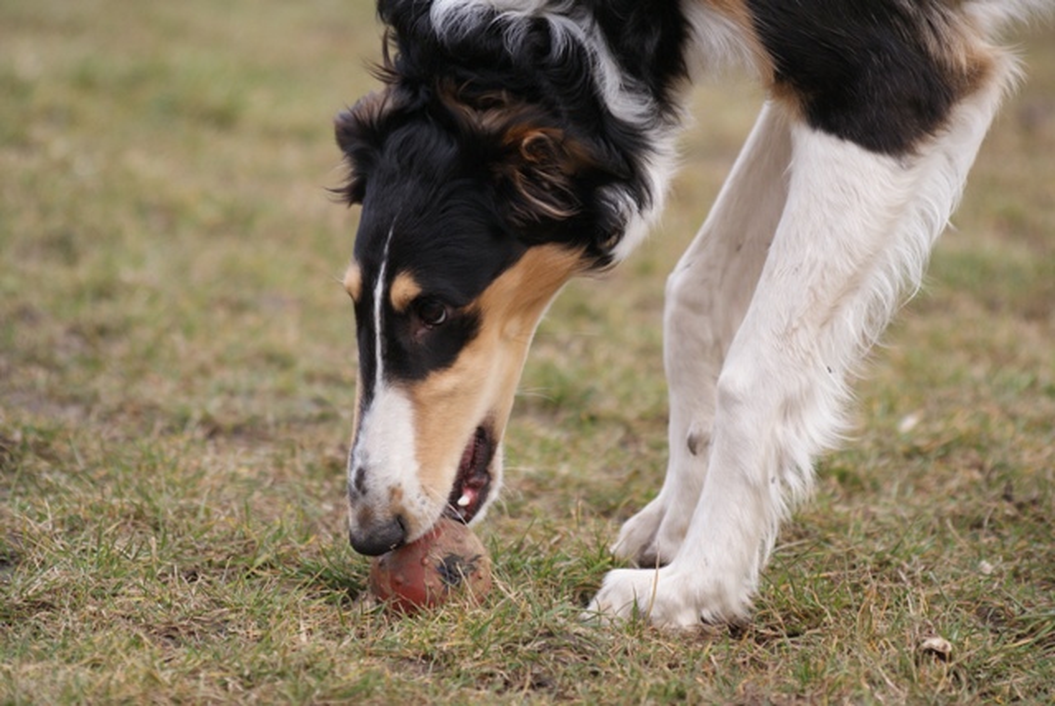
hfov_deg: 9.1
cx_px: 528
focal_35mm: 225
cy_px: 353
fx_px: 6600
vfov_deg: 6.1
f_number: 4.5
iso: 400
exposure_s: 1/400
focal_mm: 150
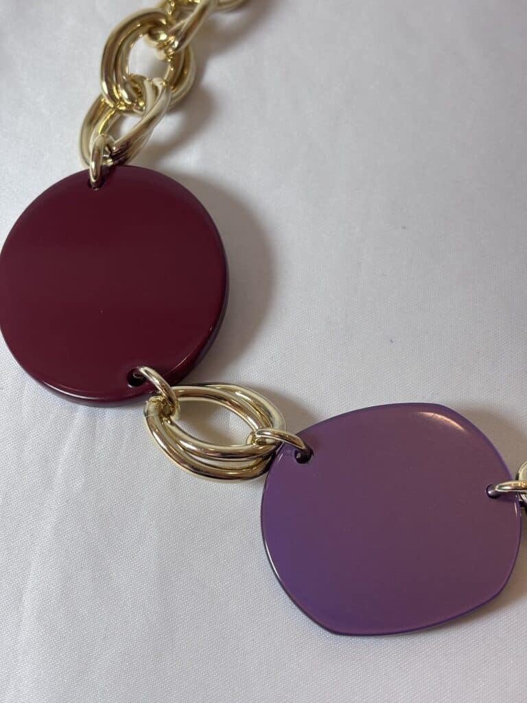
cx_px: 264
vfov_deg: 36.8
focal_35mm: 52
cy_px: 352
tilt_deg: -62.6
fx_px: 1056
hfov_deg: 28.0
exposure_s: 1/100
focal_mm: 5.96
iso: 25
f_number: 1.6
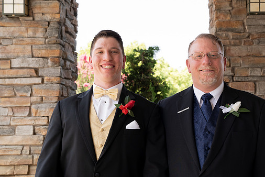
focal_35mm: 65
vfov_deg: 20.9
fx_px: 479
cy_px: 81
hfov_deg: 30.7
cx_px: 176
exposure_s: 1/160
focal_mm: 44
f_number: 6.3
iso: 400
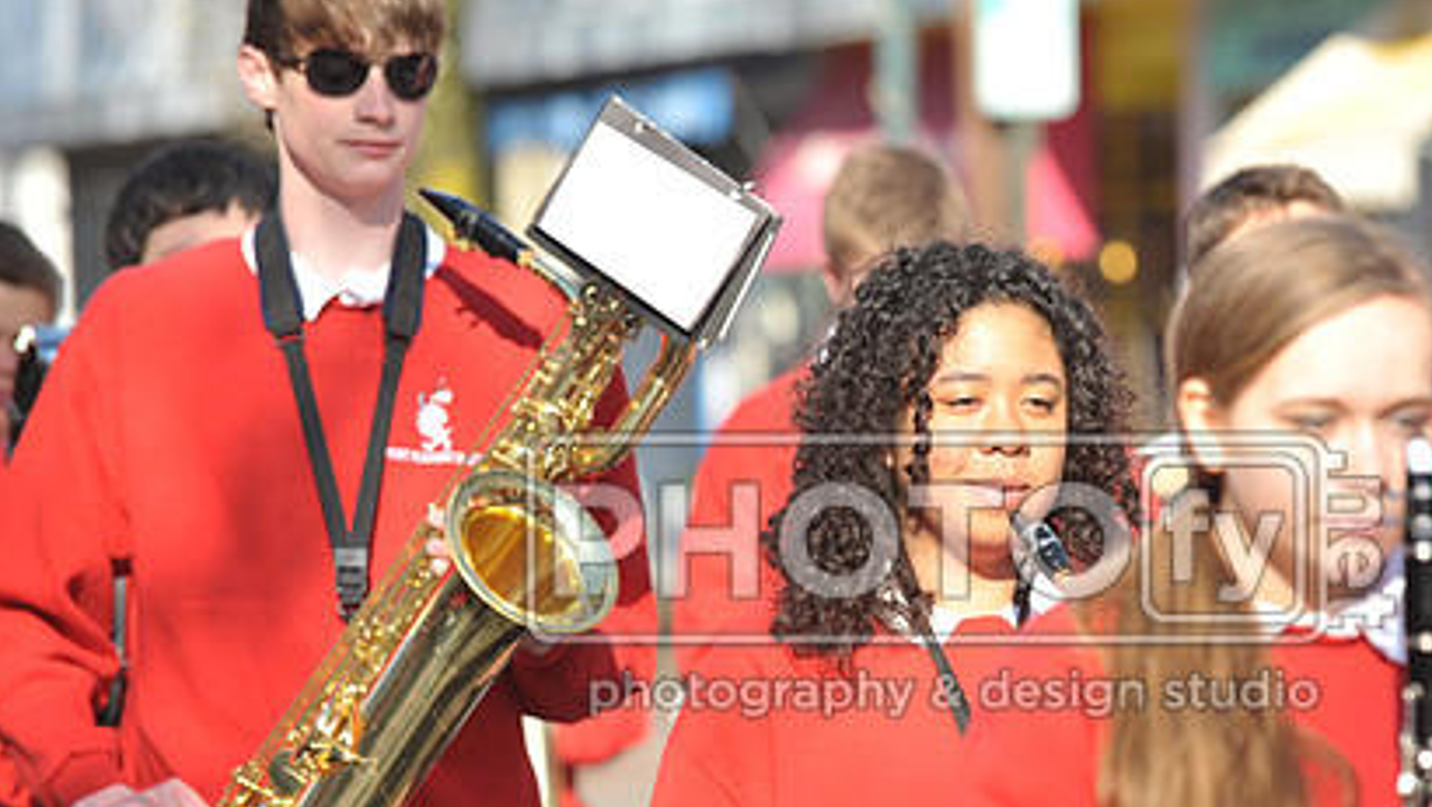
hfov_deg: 7.3
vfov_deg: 4.1
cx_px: 943
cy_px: 562
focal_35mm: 296
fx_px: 11244
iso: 400
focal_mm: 200
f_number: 5.6
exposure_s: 1/800
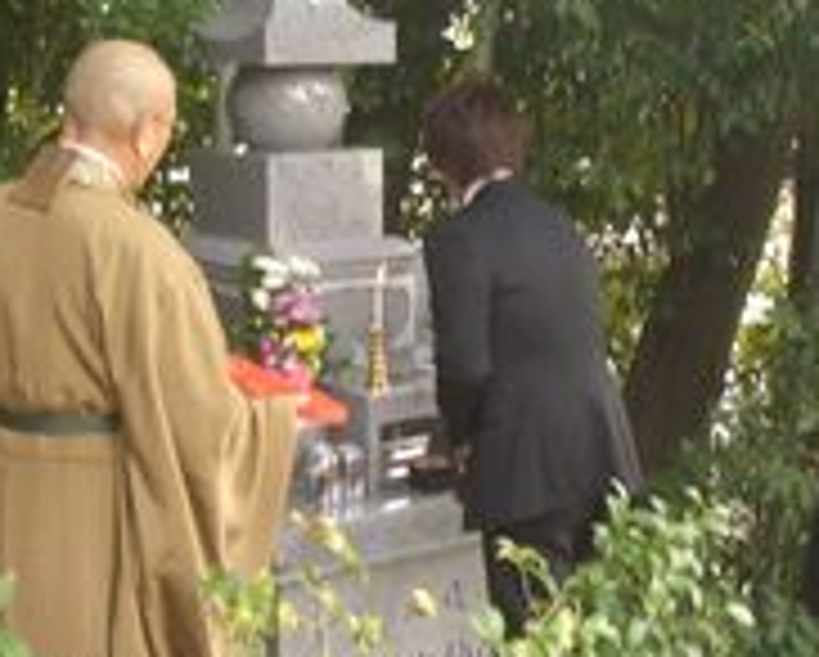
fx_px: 1820
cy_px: 356
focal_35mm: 75
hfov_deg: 25.4
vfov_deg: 20.5
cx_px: 441
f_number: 2.6
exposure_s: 1/60
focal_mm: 5.8
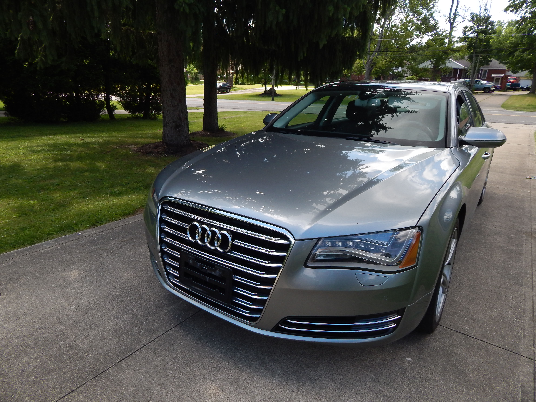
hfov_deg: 73.9
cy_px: 201
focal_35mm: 23
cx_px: 268
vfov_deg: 58.9
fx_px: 356
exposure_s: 1/500
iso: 125
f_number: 3
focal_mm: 4
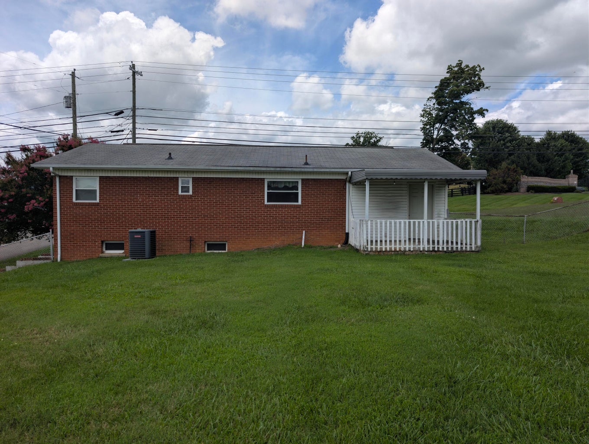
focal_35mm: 24
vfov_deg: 56.9
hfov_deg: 71.5
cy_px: 222
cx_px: 294
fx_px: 409
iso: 20
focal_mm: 6.9
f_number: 1.68
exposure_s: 1/1582
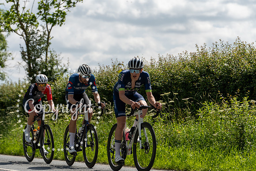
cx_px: 128
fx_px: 918
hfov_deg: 15.9
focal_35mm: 129
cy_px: 86
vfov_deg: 10.6
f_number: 5
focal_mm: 129
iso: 100
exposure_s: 1/1000
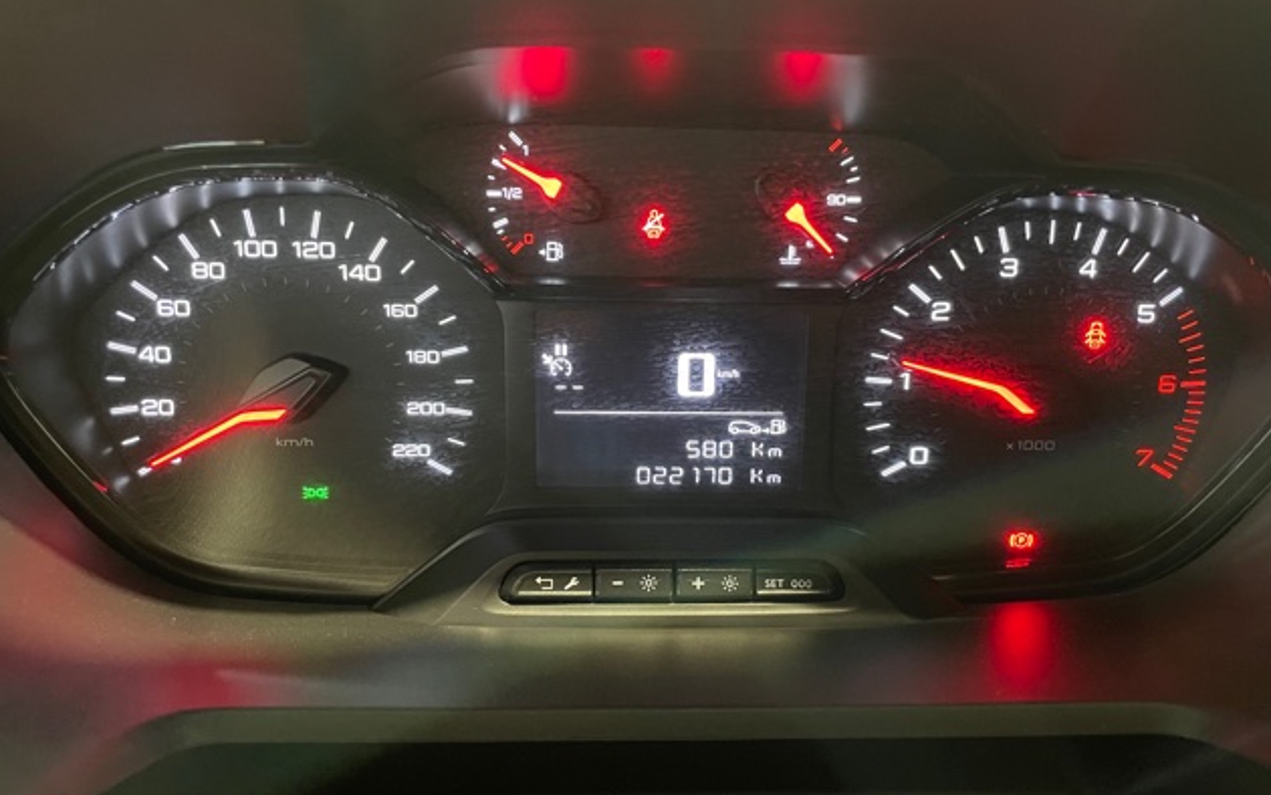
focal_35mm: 28
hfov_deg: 66.5
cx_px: 642
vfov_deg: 44.6
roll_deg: -1.4
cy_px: 410
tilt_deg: -20.1
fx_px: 970
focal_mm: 4.2
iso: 640
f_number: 1.6
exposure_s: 1/25
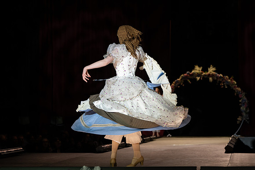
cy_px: 86
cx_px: 135
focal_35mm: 89
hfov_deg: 23.0
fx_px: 627
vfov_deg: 15.5
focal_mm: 81
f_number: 3.5
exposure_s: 1/640
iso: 800
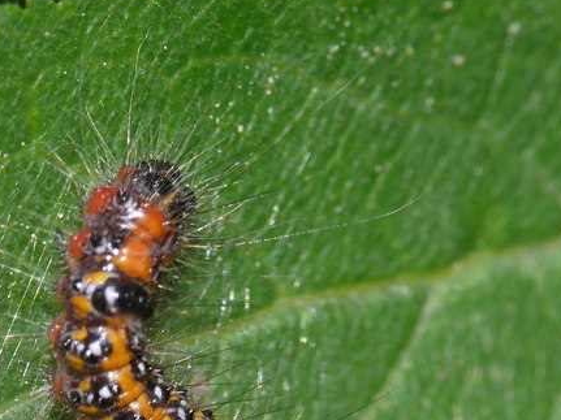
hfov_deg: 2.4
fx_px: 13464
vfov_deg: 1.8
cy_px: 402
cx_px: 90
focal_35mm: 831
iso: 200
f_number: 11
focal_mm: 88.8
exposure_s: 1/200
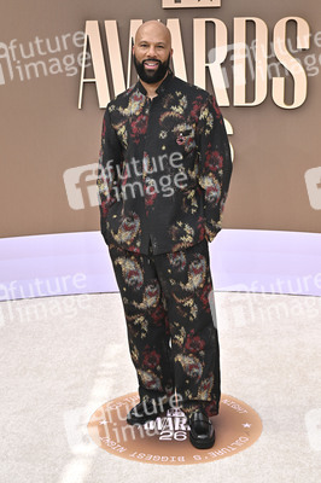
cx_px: 160
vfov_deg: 34.0
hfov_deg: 23.0
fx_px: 790
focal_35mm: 59
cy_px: 242
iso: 400
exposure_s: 1/320
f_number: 10
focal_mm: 59
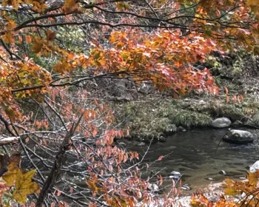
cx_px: -10
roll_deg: -0.6
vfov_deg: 7.4
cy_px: 24
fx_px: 1602
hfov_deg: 9.2
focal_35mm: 209
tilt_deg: -8.9
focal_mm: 5.96
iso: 32
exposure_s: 1/191
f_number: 1.6
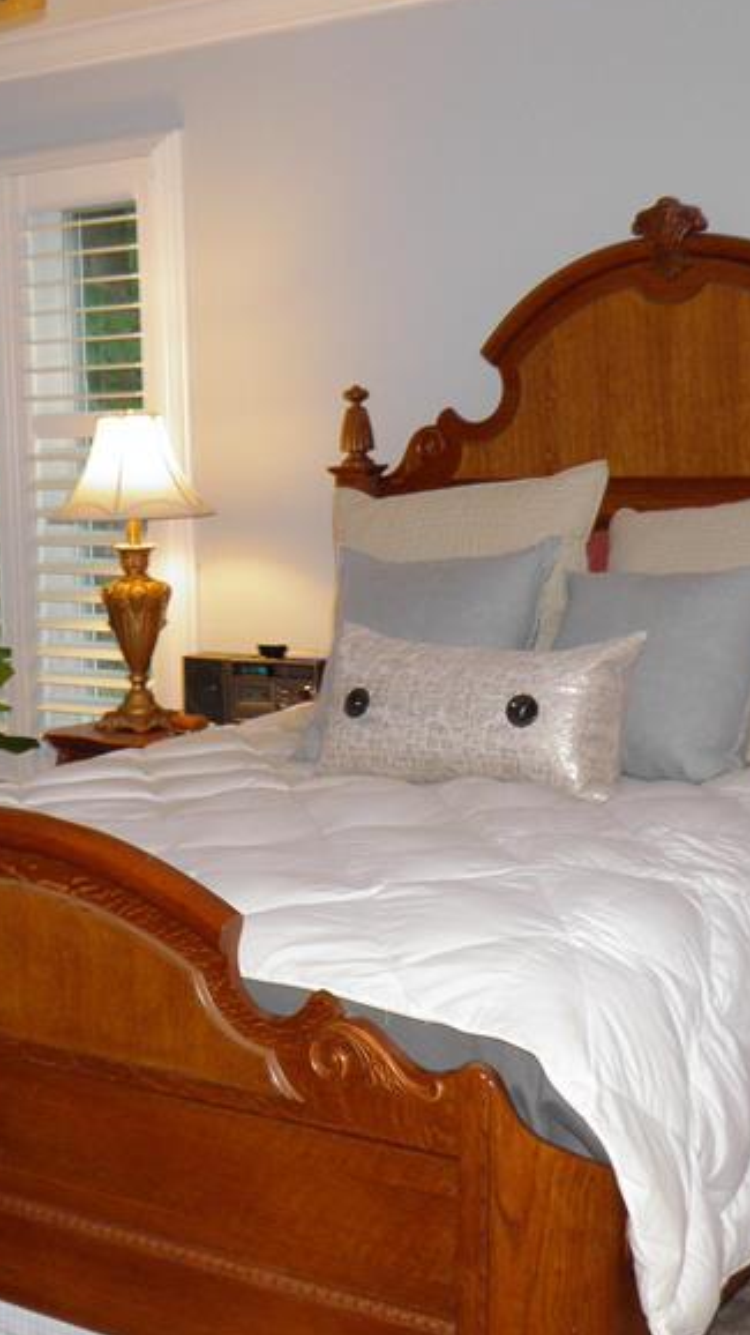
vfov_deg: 38.5
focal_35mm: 54
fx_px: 1910
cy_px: 711
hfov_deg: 21.8
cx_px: 111
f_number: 2.8
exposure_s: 1/30
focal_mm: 4.9
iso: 100
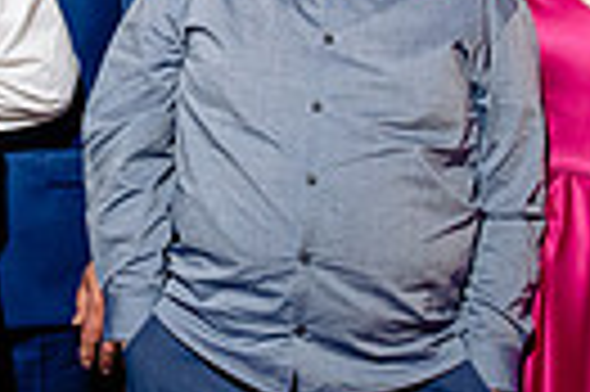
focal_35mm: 133
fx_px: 2177
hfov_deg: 15.2
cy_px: -56
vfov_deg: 10.2
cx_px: 27
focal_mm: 30
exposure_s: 1/100
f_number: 7.1
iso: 2000
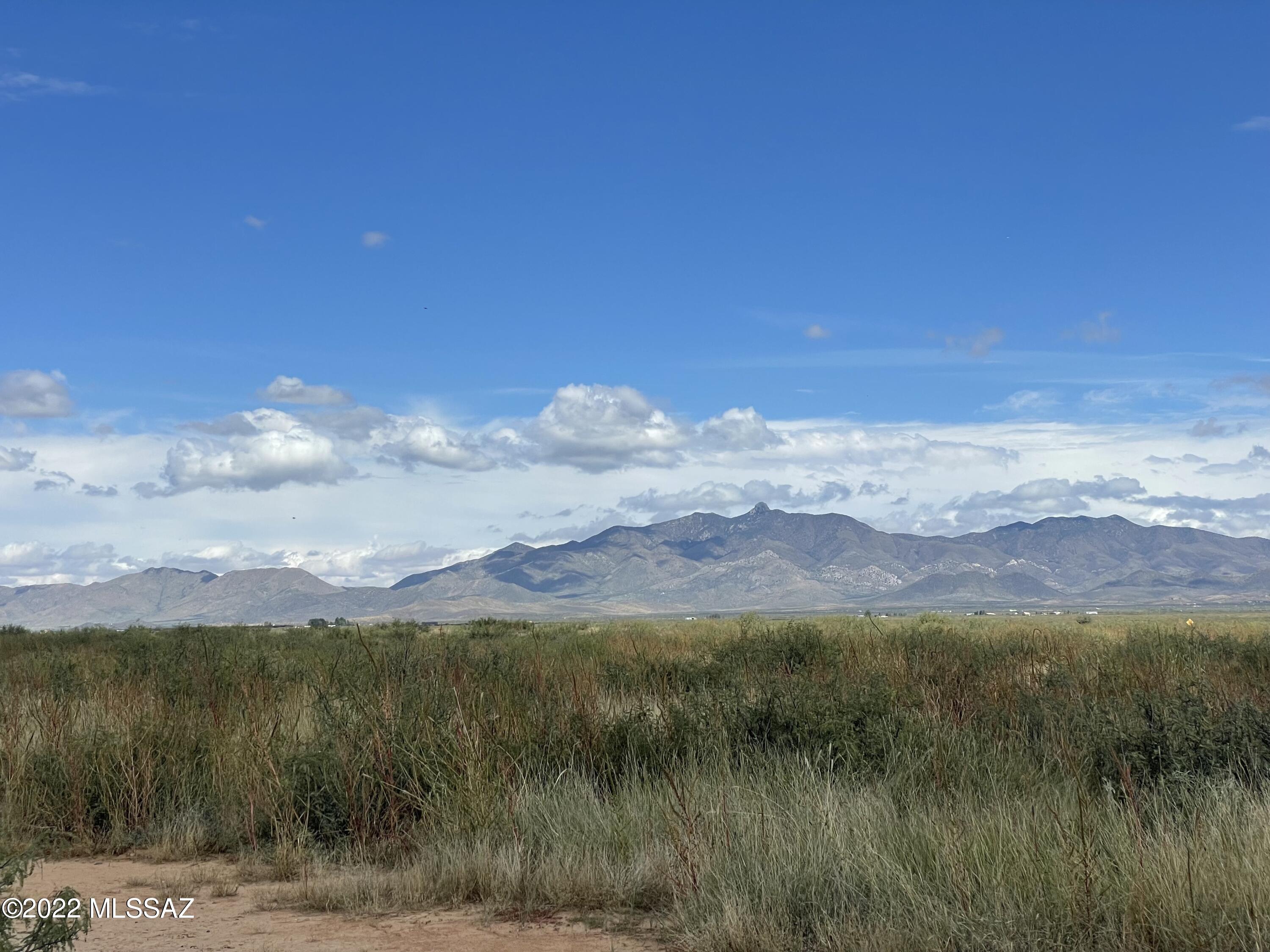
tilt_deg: +5.1
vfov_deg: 28.0
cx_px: 635
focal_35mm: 52
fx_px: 1908
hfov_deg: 36.8
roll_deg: +0.5
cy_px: 476
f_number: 2
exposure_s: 1/2660
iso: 25
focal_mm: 6
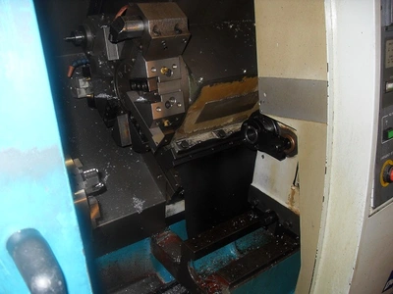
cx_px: 196
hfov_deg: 54.0
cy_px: 147
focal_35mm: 34
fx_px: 386
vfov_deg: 41.8
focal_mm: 6.3
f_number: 2.8
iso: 100
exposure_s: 1/45
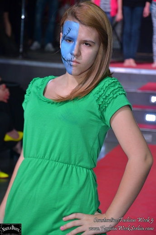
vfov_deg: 16.1
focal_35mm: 128
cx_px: 78
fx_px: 833
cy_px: 118
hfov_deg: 10.7
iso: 800
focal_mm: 85
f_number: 5.6
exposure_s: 1/60
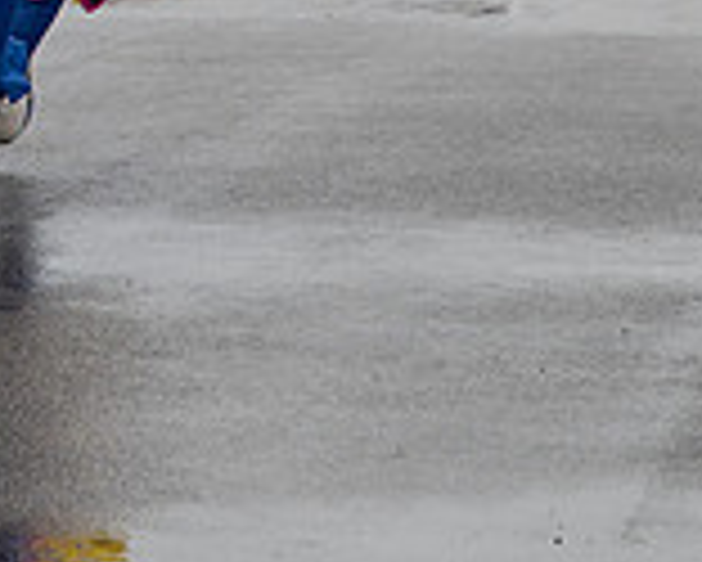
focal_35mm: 312
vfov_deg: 4.9
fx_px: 6486
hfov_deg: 6.0
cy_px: -263
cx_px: -806
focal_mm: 66
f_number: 7.1
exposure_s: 1/500
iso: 400
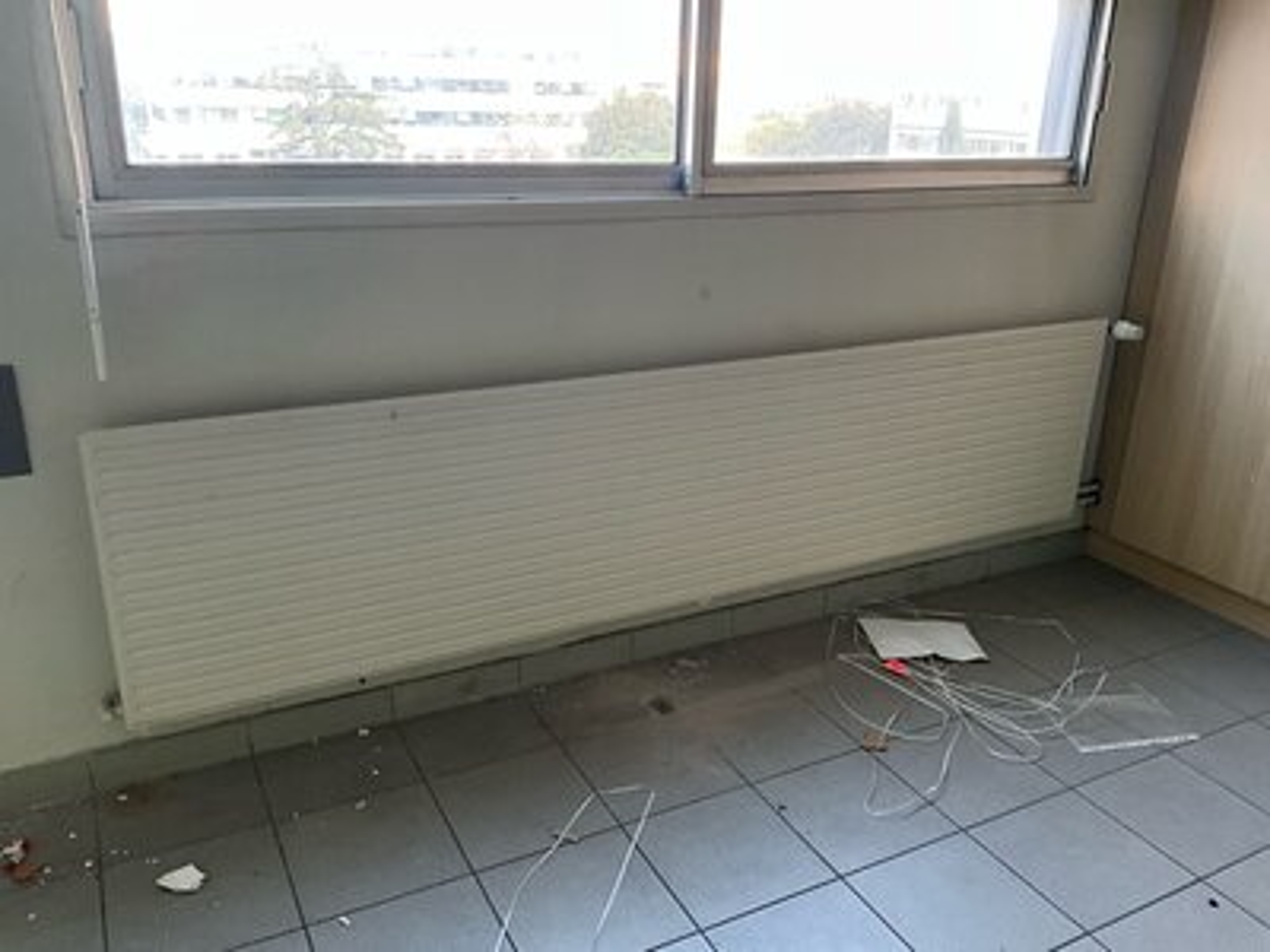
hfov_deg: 61.7
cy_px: 476
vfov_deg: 48.2
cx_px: 635
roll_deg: -1.8
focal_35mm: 29
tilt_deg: -20.3
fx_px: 1064
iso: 200
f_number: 1.8
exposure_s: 1/60
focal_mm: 3
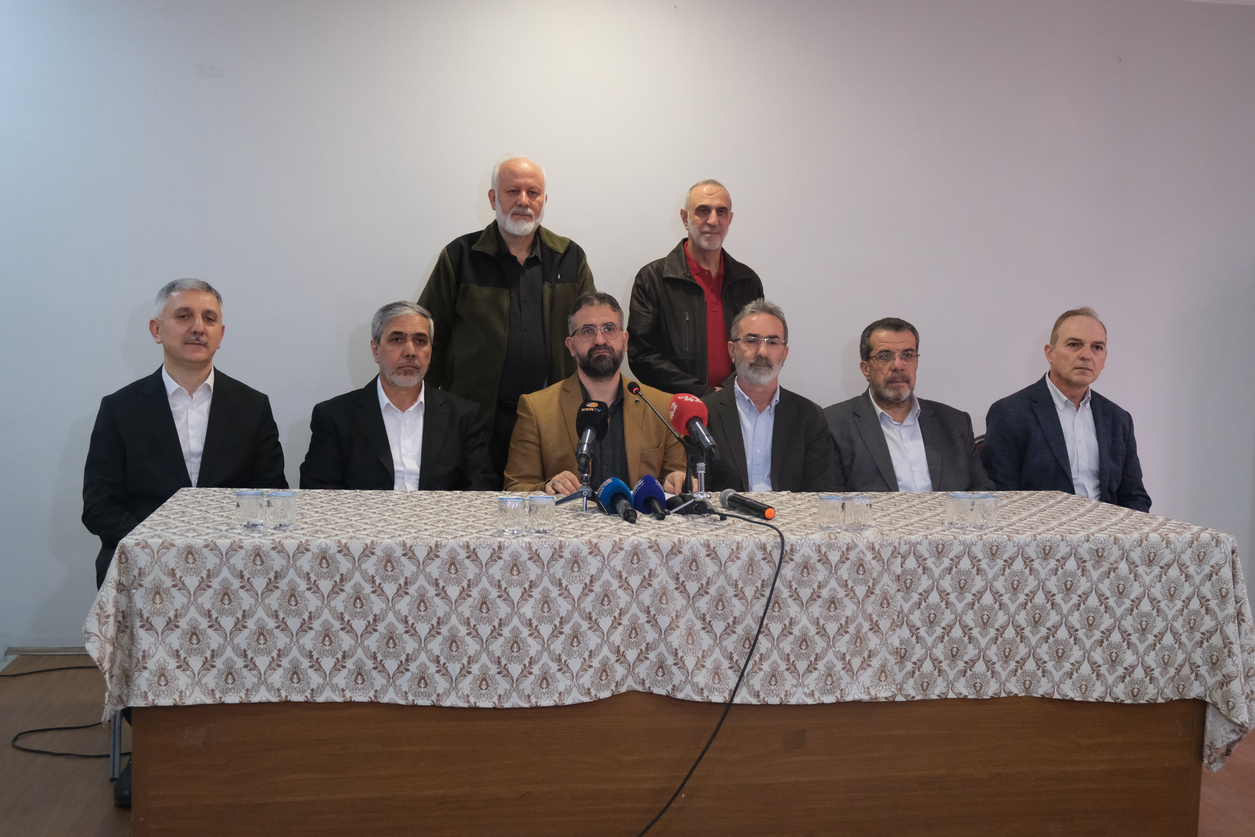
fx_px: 1220
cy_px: 418
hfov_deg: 54.4
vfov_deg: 37.9
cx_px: 628
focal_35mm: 35
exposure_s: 1/100
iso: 4000
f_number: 3.4
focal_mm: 23.4
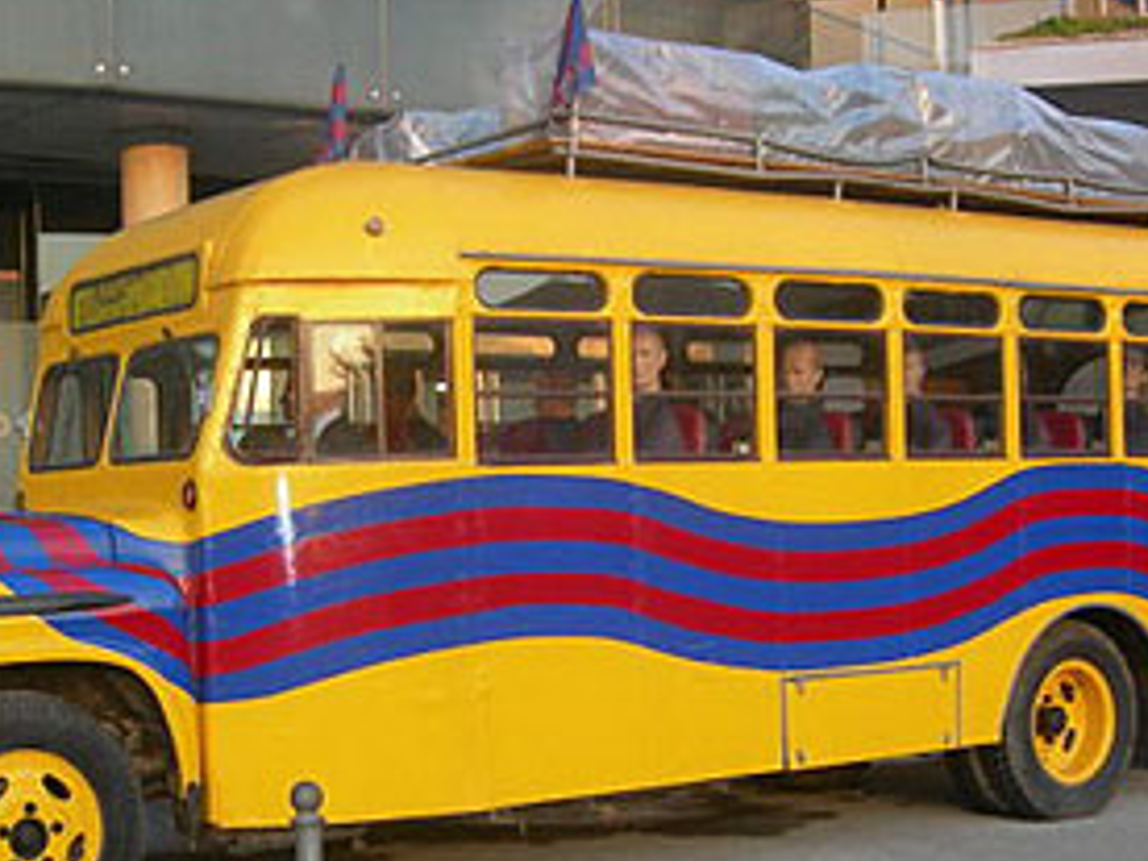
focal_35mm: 62
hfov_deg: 31.2
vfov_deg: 23.5
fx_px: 2056
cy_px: 574
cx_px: 566
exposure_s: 1/64.1
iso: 50
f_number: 2.8
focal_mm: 7.8
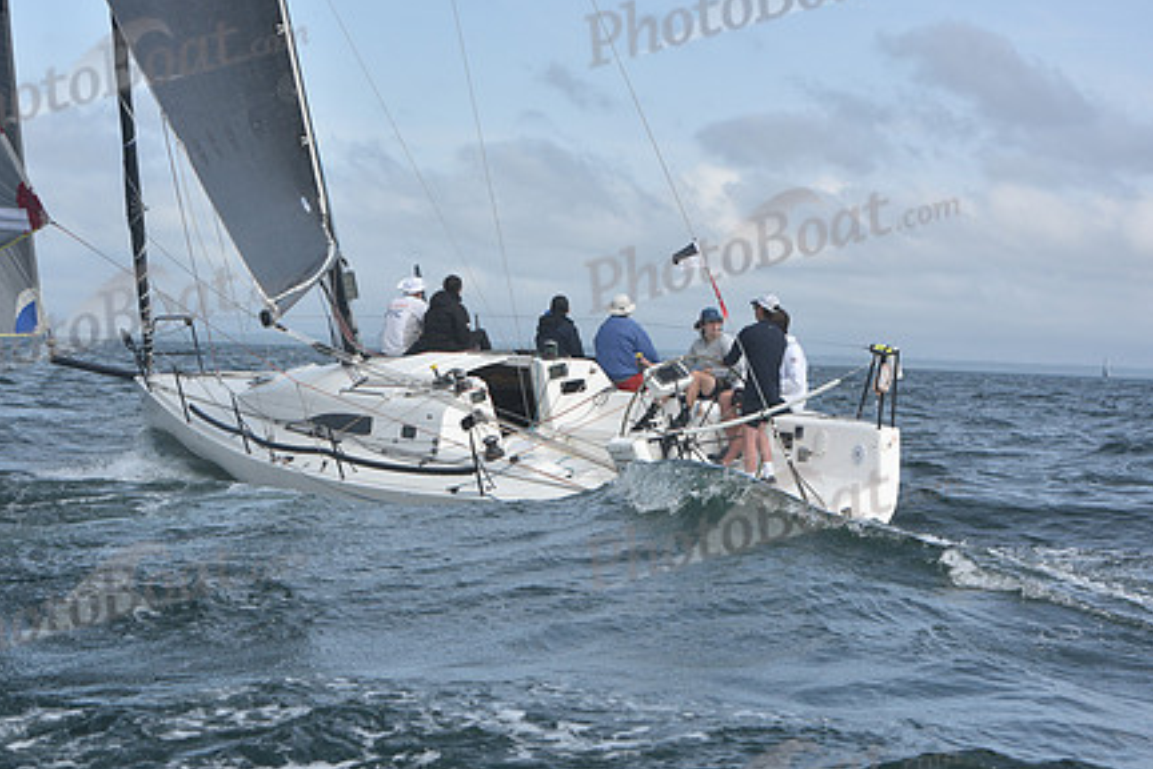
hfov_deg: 21.6
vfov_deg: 14.5
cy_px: 421
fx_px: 3010
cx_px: 448
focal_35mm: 94
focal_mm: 70
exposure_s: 1/1250
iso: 200
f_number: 6.3
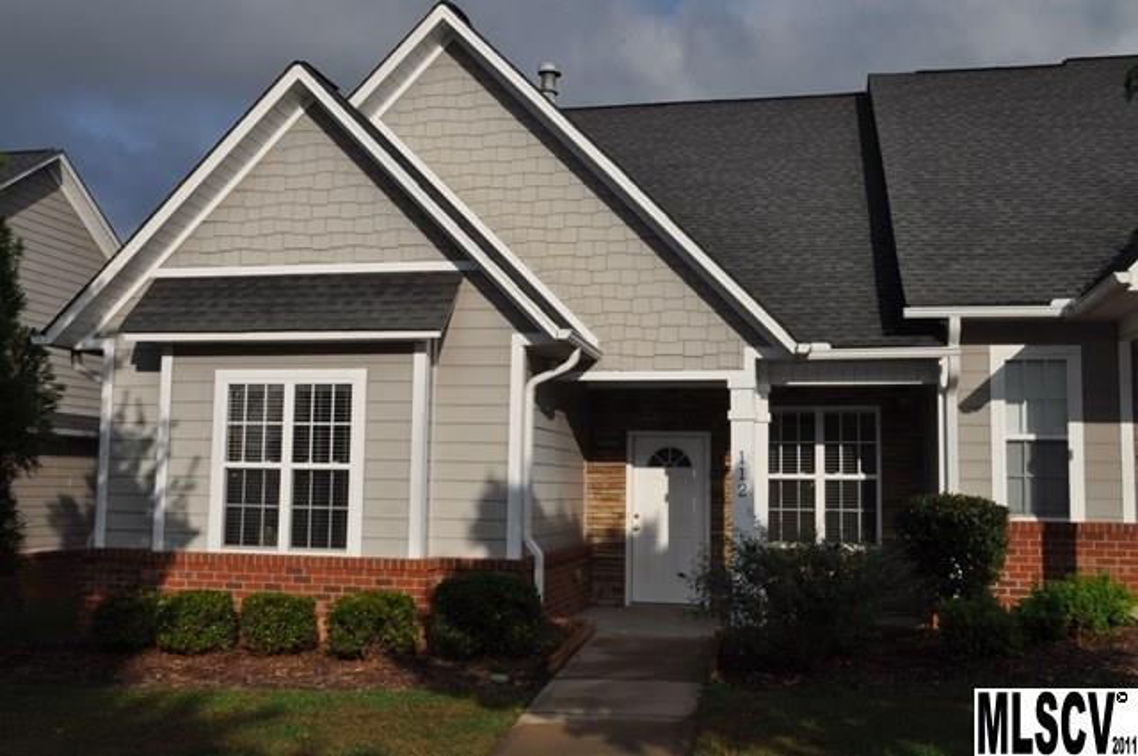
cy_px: 378
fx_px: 1137
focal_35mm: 36
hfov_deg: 53.2
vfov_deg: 36.8
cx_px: 569
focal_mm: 24
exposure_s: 1/200
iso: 200
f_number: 20
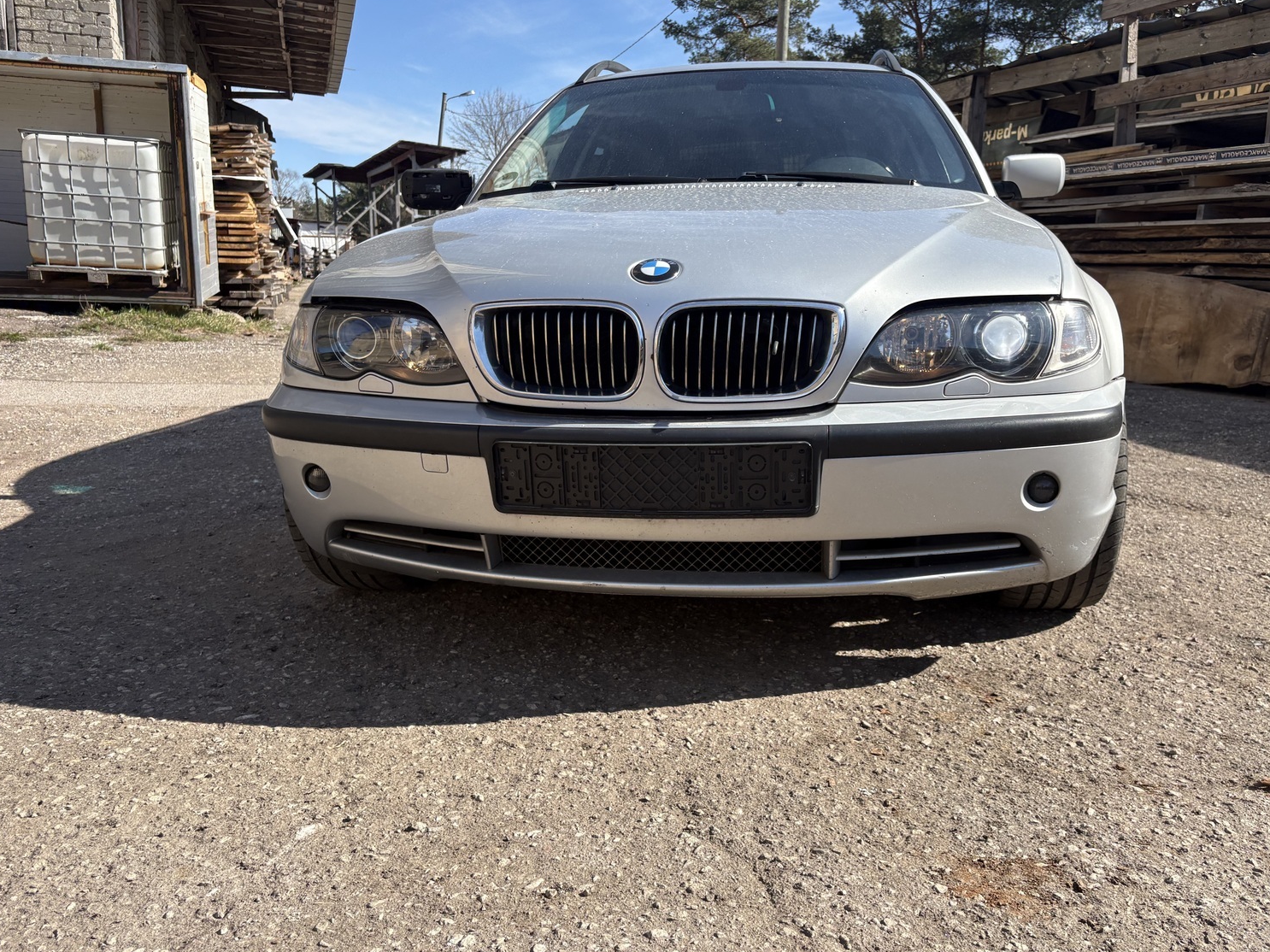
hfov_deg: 63.4
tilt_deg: -12.5
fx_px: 1027
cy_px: 493
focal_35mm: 28
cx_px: 660
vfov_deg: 49.7
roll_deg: -0.7
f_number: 1.6
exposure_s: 1/1901
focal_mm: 5.96
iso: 50
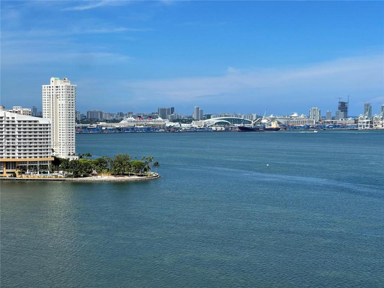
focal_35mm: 64
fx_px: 710
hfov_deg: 30.3
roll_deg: +0.2
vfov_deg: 22.9
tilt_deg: -3.3
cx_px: 192
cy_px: 144
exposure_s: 1/1531
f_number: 2.2
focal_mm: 7.5
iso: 20
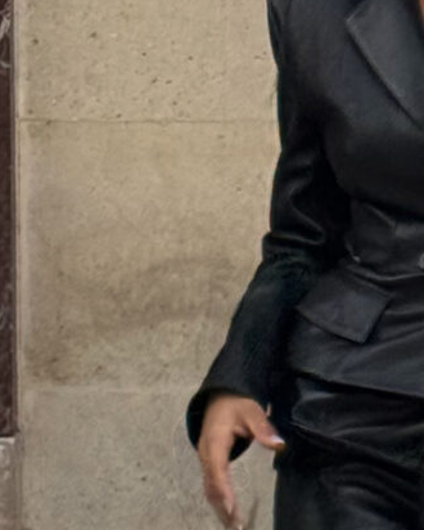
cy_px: -8
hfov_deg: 5.3
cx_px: 519
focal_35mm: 291
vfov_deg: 6.6
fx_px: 4561
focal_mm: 6.76
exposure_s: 1/854
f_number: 1.78
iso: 64
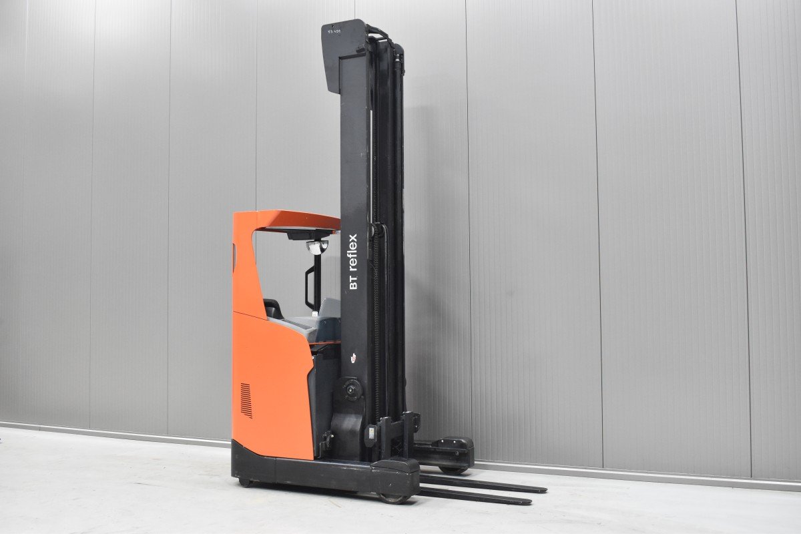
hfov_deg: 53.1
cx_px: 400
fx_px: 801
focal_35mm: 36
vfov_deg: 36.9
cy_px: 267
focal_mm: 24
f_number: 5.6
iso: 2000
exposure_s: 1/30
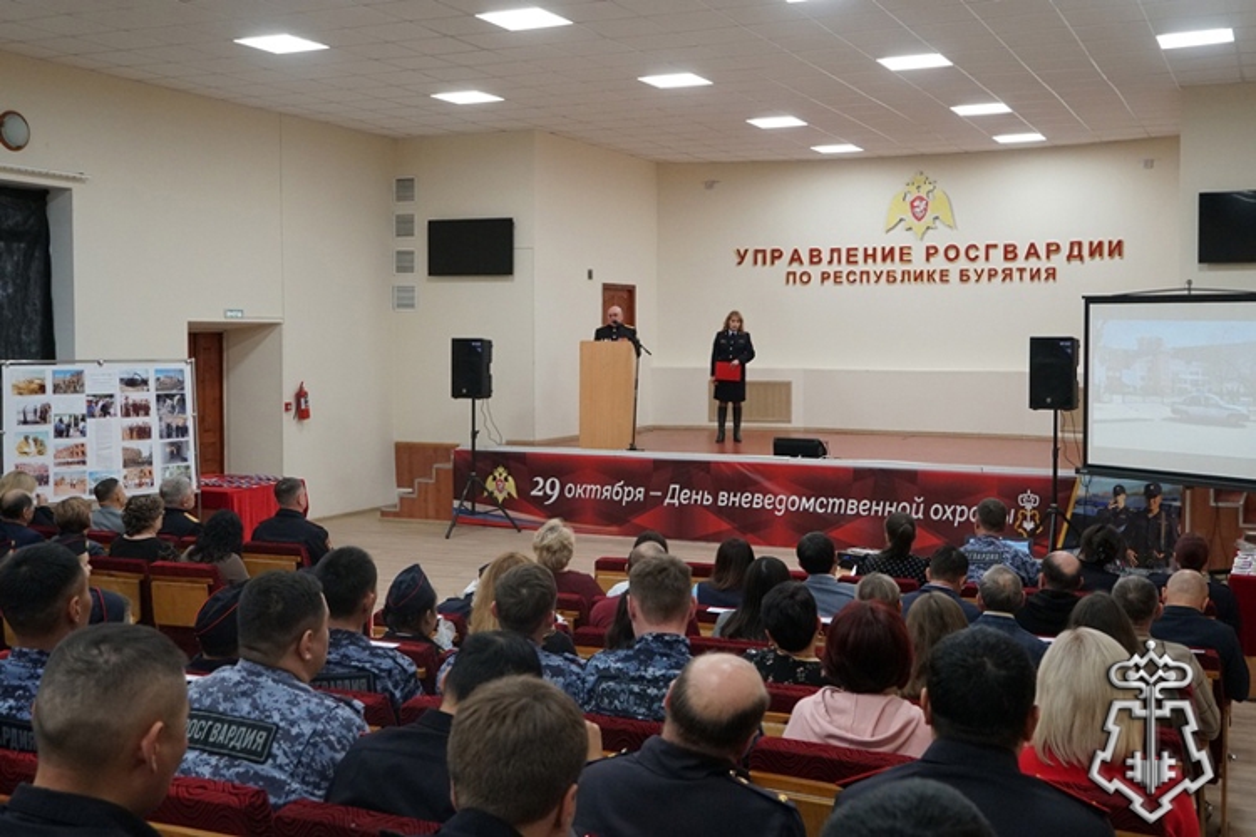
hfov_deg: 53.1
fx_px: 1256
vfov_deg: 36.9
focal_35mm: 36
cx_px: 628
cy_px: 418
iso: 1250
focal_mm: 24
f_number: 4
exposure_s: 1/160
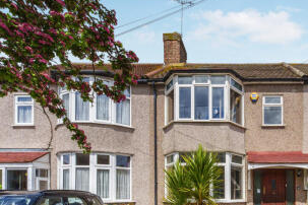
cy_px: 146
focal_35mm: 22
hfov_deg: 74.8
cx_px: 218
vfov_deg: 55.3
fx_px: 188
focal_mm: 14
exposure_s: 1/1600
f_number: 11
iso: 800
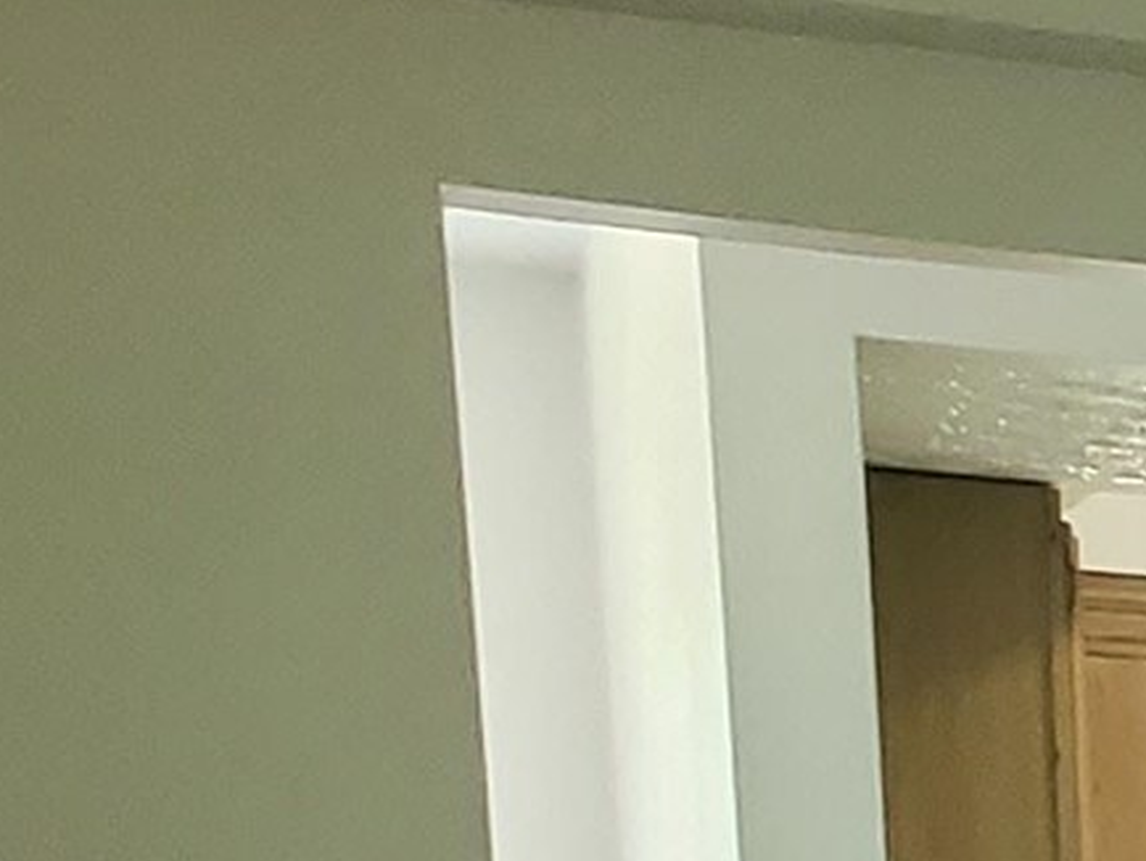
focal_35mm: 184
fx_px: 6095
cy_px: 2636
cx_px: 3699
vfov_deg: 7.2
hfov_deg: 8.5
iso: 320
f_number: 2.4
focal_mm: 4.3
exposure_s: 1/40
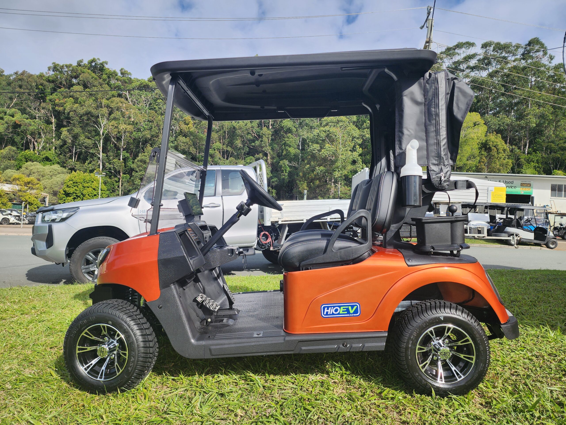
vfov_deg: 58.9
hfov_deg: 73.9
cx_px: 283
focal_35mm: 23
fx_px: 376
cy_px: 212
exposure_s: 1/939
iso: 12
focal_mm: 6.4
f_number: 1.8
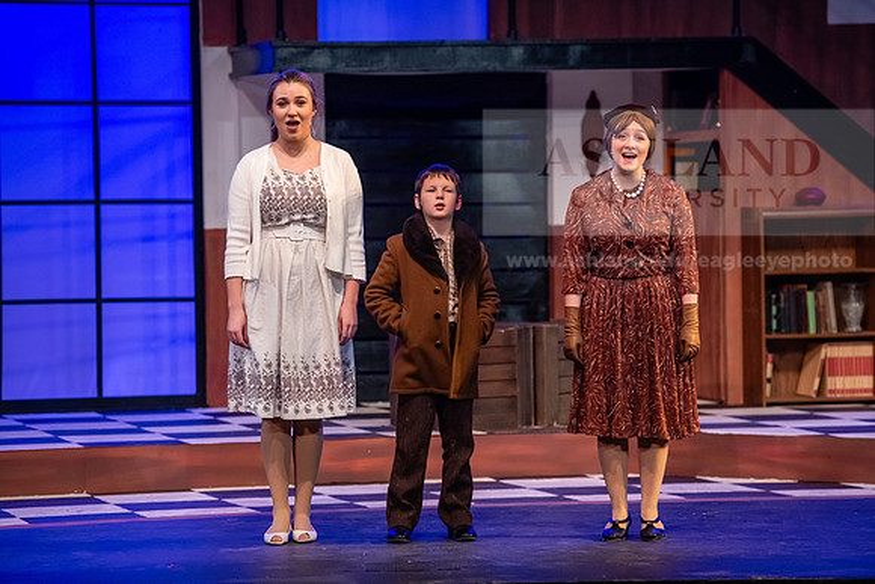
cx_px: 438
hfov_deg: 12.8
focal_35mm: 160
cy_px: 292
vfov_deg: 8.6
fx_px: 3890
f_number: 3.2
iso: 2500
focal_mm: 160
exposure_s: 1/200
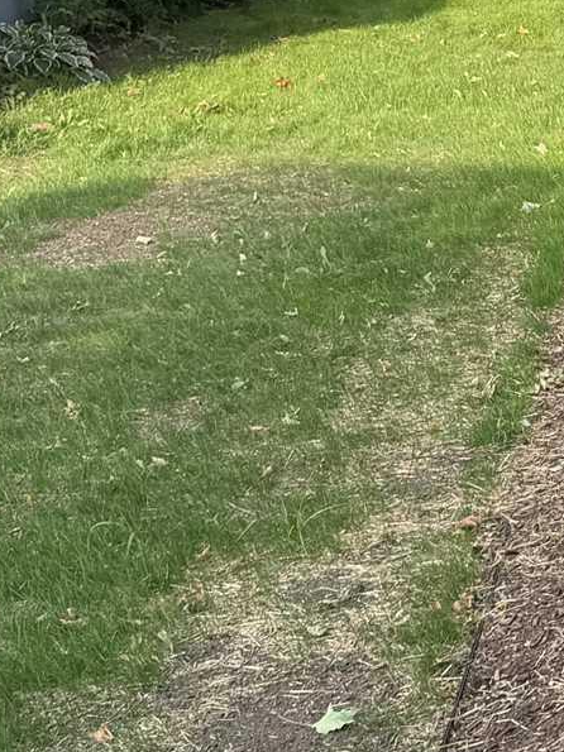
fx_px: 2021
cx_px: 1018
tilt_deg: -10.3
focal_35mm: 93
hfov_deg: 14.1
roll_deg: +1.7
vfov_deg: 21.0
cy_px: 217
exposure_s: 1/532
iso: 80
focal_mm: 6.76
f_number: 1.78
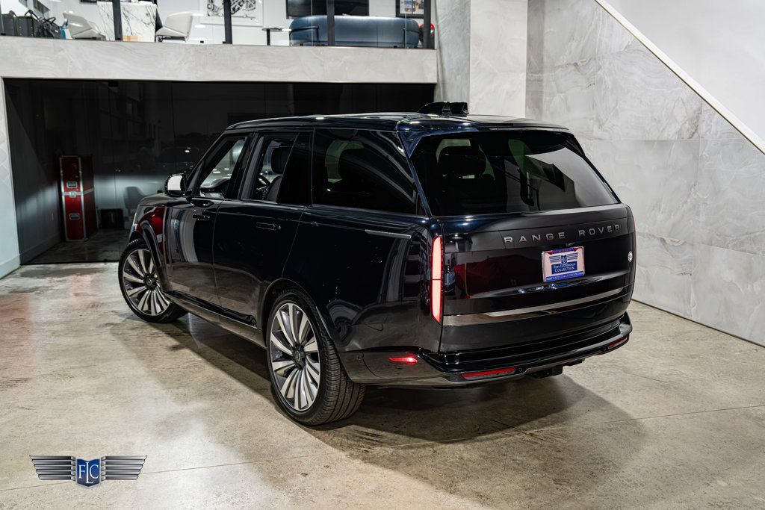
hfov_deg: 57.2
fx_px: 701
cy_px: 255
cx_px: 382
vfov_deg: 40.0
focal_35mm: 33
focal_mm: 33
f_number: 4
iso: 1600
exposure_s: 1/50
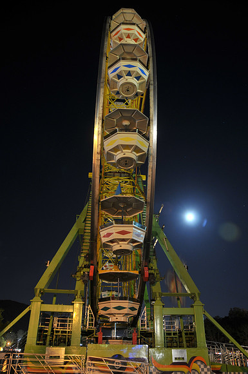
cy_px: 187
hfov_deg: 47.8
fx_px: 280
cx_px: 124
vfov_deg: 67.5
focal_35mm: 27
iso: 200
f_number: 4
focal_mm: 18
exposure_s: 4
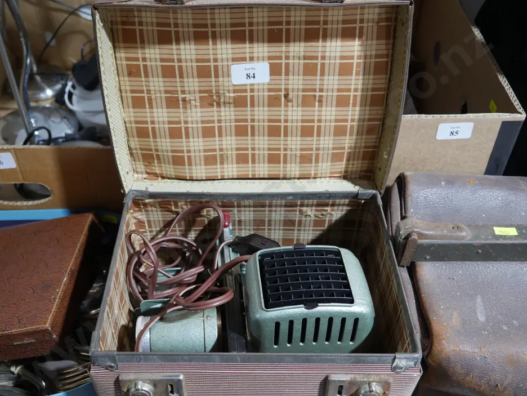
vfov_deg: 40.7
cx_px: 256
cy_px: 210
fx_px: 533
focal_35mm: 35
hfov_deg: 52.6
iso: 1000
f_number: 3.6
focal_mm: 16
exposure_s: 1/60
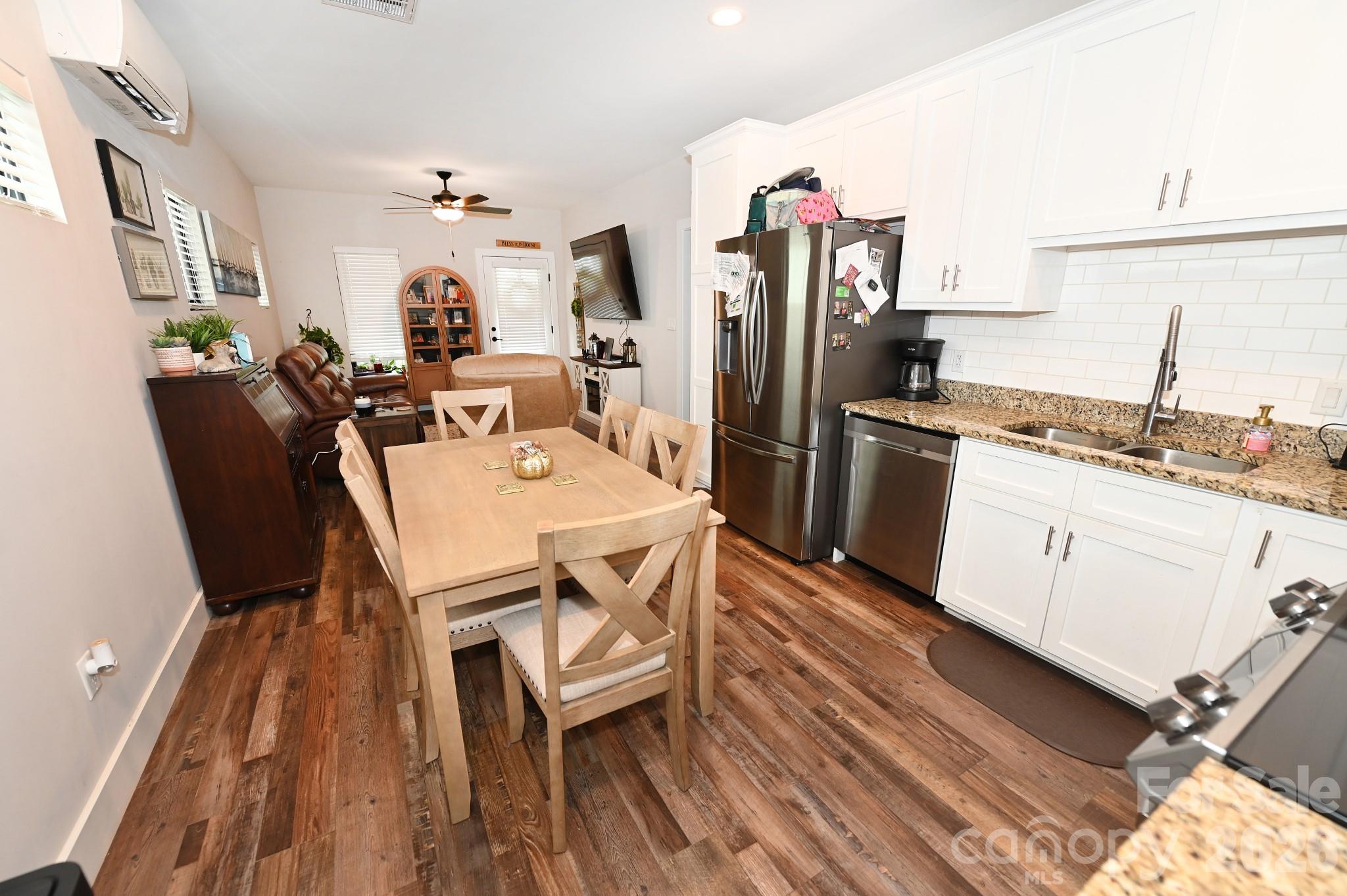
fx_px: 524
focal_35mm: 14
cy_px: 448
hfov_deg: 104.3
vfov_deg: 81.1
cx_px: 674
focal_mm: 14
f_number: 4
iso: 640
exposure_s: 1/60
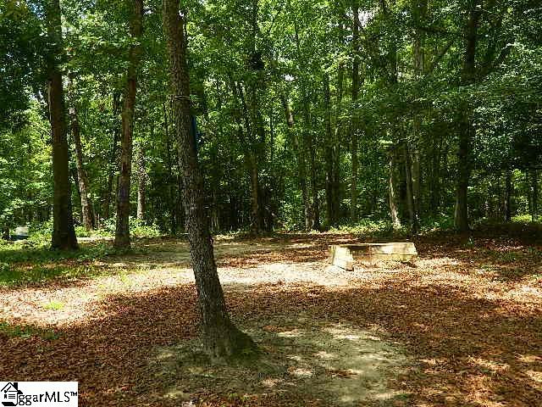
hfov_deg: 52.6
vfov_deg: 40.7
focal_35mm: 35
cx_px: 271
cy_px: 204
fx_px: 548
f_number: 3.3
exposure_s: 1/160
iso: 80
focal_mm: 6.2
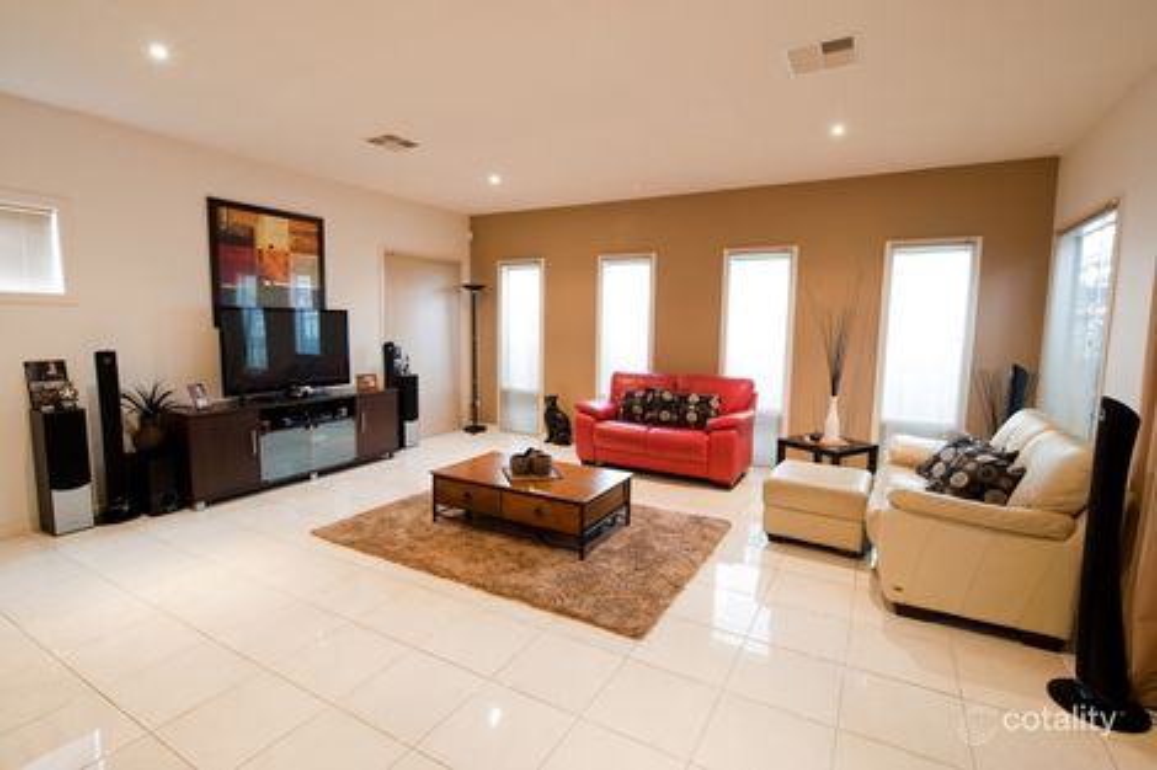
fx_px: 514
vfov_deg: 73.7
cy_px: 385
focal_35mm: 16
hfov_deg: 96.8
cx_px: 578
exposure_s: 1.3
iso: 200
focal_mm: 16
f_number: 8
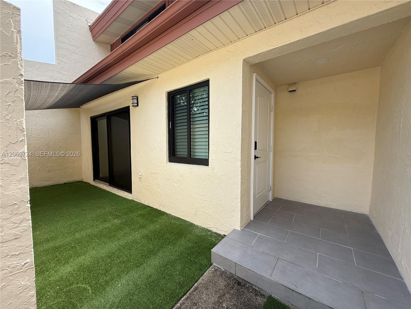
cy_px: 154
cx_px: 206
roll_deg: -0.7
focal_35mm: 14
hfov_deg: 102.1
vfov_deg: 85.7
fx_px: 166
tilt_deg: -2.7
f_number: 2.2
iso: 50
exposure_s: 1/490
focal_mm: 2.22
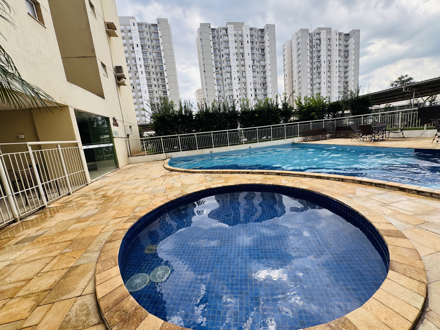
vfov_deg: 85.7
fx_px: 178
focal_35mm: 14
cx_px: 220
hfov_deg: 102.1
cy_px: 165
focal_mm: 2.22
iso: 40
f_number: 2.2
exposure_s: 1/379
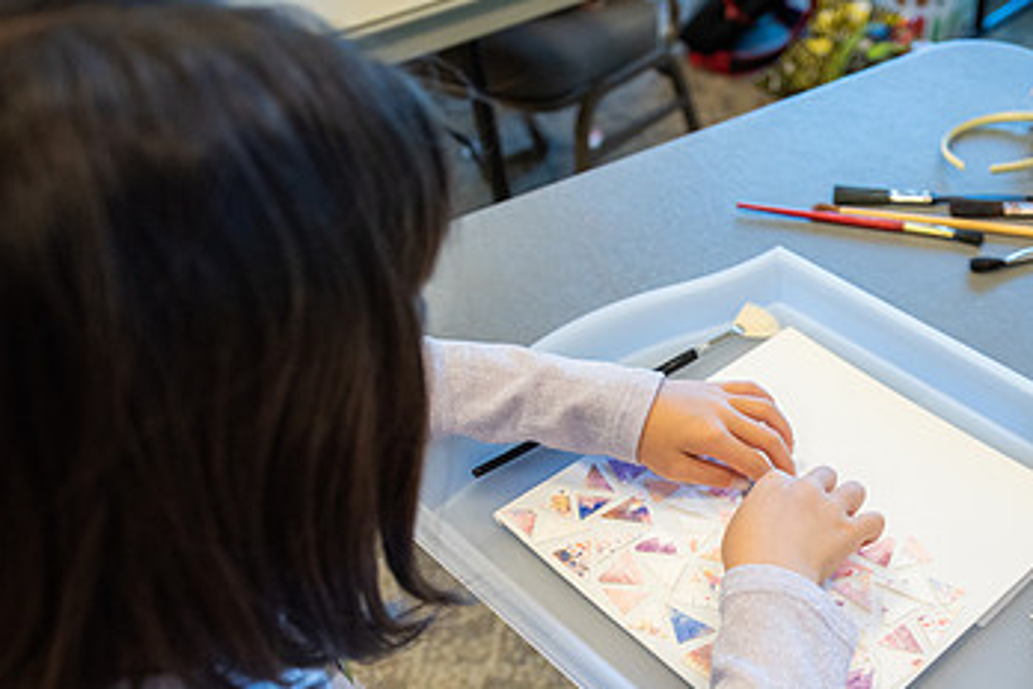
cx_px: 781
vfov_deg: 32.8
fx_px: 1148
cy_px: 515
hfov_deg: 46.6
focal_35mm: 40
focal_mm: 24
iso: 800
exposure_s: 1/200
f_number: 2.8
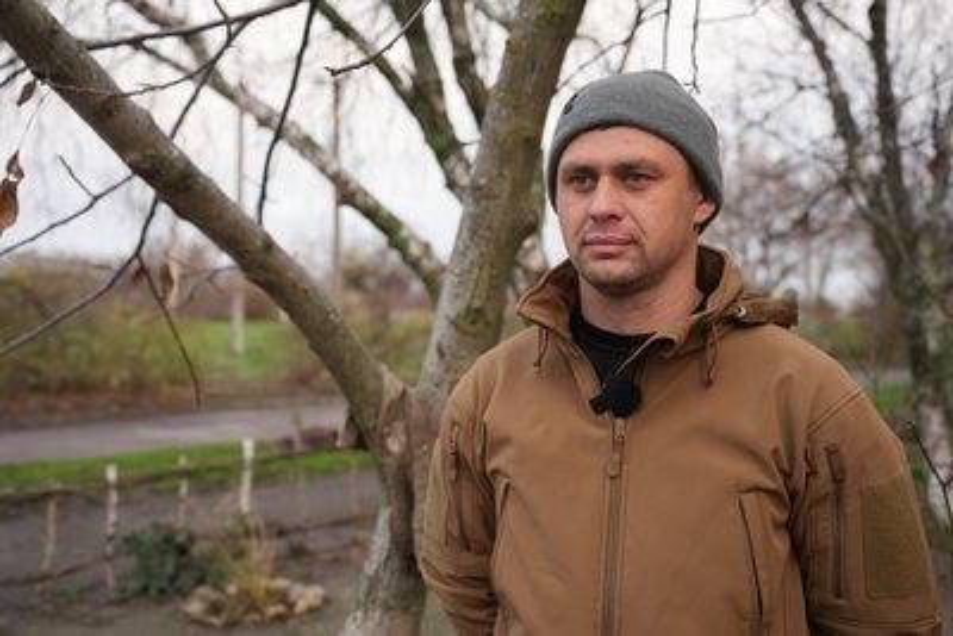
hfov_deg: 46.4
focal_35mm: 42
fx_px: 1112
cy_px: 318
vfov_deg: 31.9
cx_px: 476
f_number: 4
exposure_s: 1/160
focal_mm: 42
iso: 250
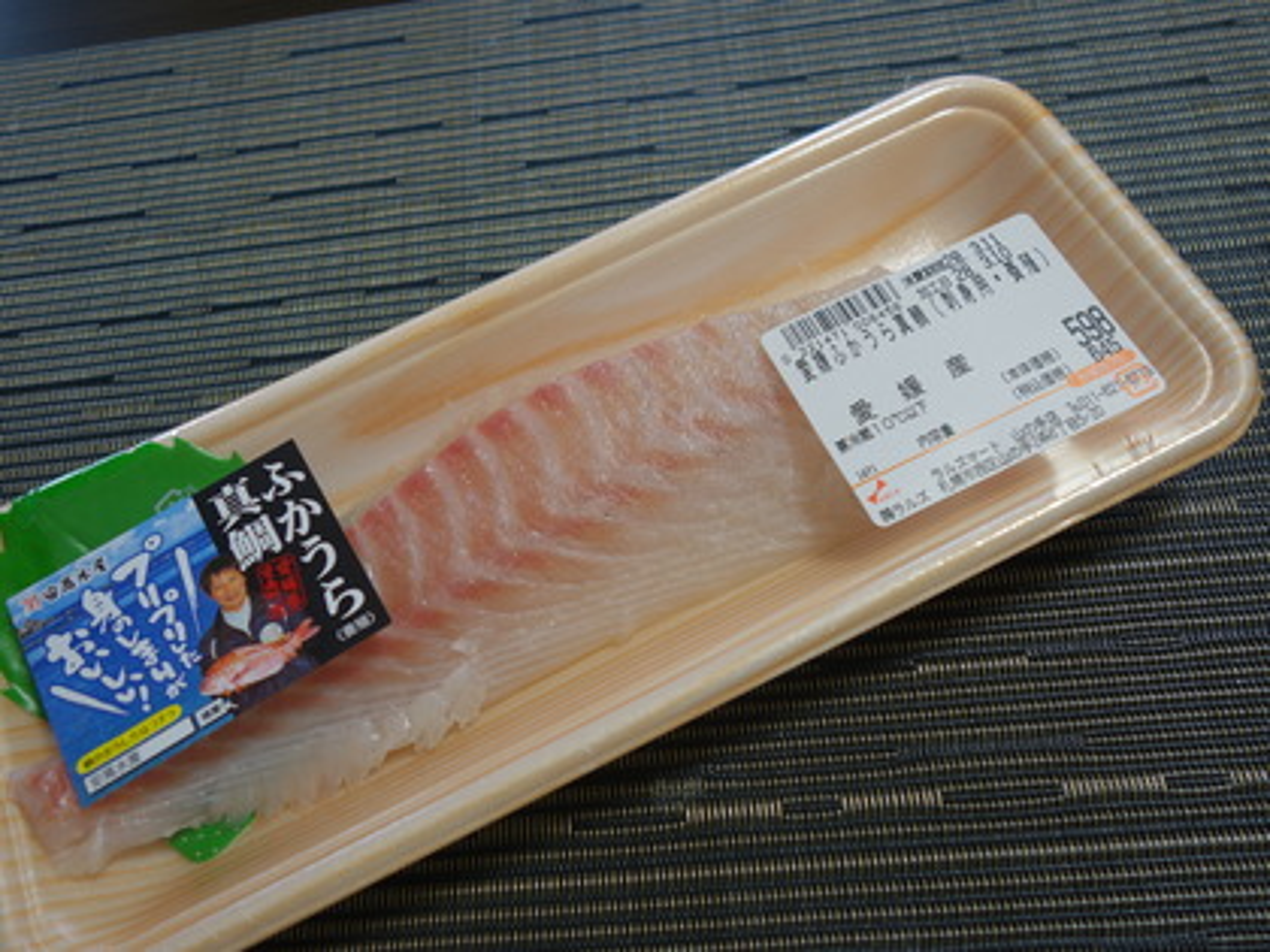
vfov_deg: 49.7
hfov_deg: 63.4
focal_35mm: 28
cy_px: 476
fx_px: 1027
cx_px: 635
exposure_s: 1/40
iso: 160
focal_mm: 10.4
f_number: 2.8
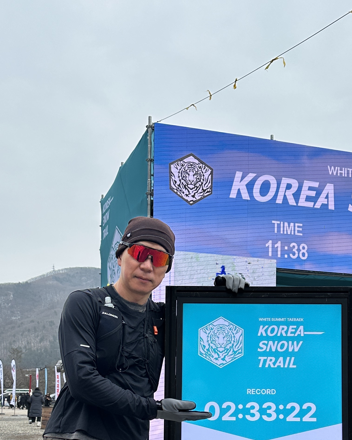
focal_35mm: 50
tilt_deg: +3.4
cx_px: 195
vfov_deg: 35.9
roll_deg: -0.6
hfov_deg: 30.2
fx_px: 651
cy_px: 361
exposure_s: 1/2110
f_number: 1.78
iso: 80
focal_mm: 6.86
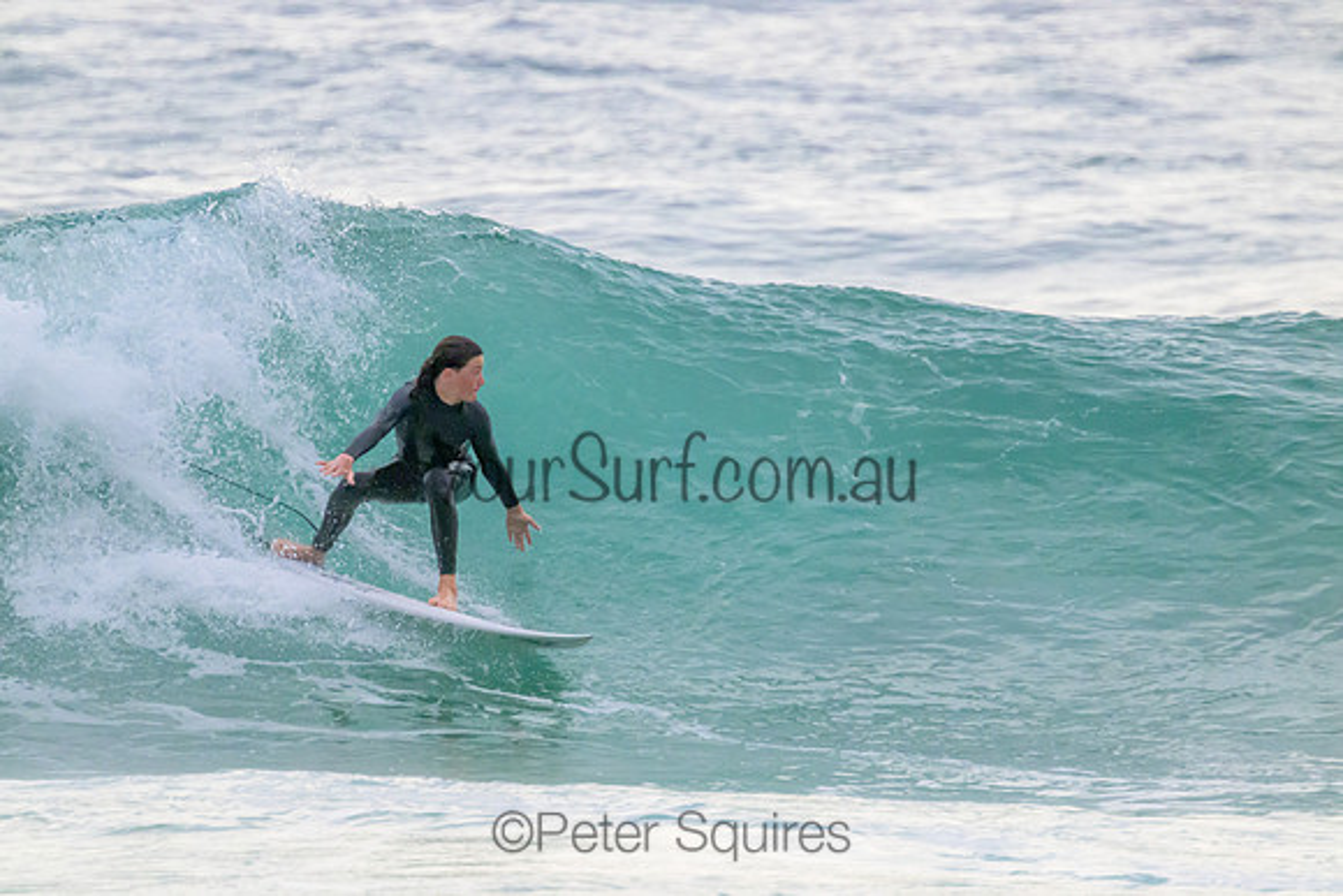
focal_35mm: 800
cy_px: 448
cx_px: 672
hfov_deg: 2.6
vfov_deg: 1.7
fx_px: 29850
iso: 8000
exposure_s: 1/2000
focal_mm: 800
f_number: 11
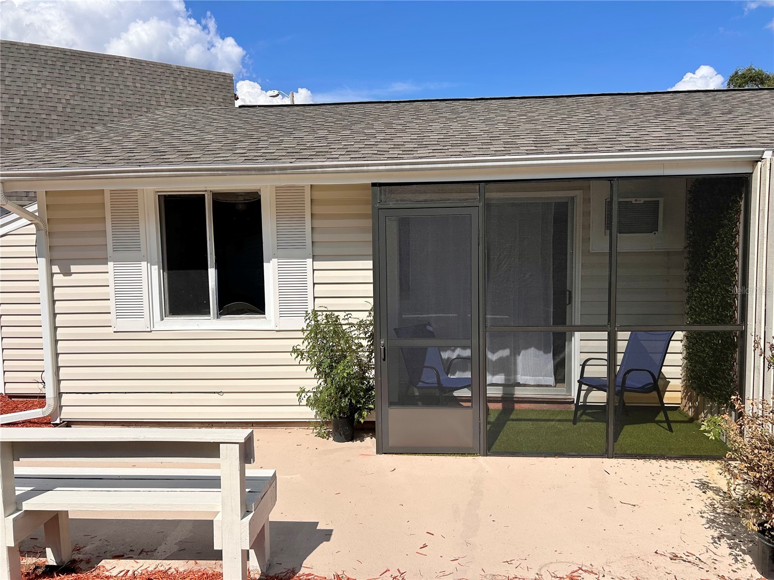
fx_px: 581
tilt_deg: -4.9
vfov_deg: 53.1
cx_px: 387
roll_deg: +1.4
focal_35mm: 26
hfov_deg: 67.3
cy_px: 290
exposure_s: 1/8000
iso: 50
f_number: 1.5
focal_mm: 5.7
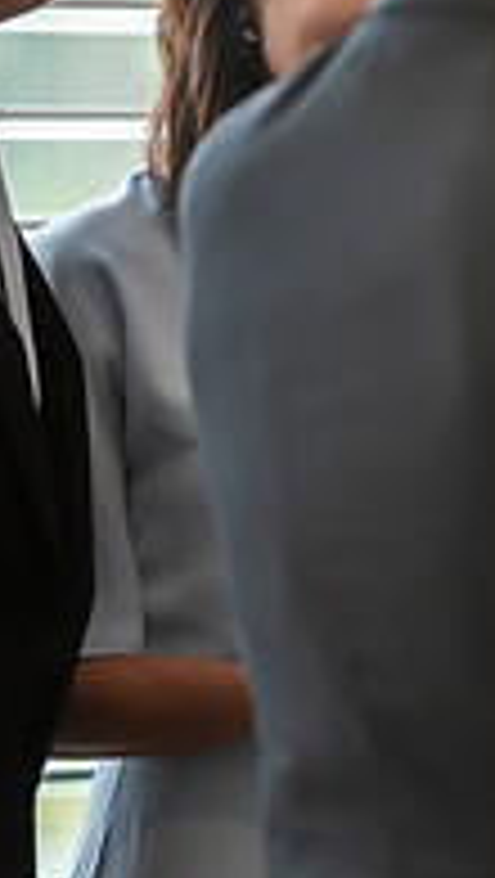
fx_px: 11595
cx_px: 1287
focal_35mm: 498
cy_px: 367
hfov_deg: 2.4
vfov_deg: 4.3
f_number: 2.8
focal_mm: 160
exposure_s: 1/250
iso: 640
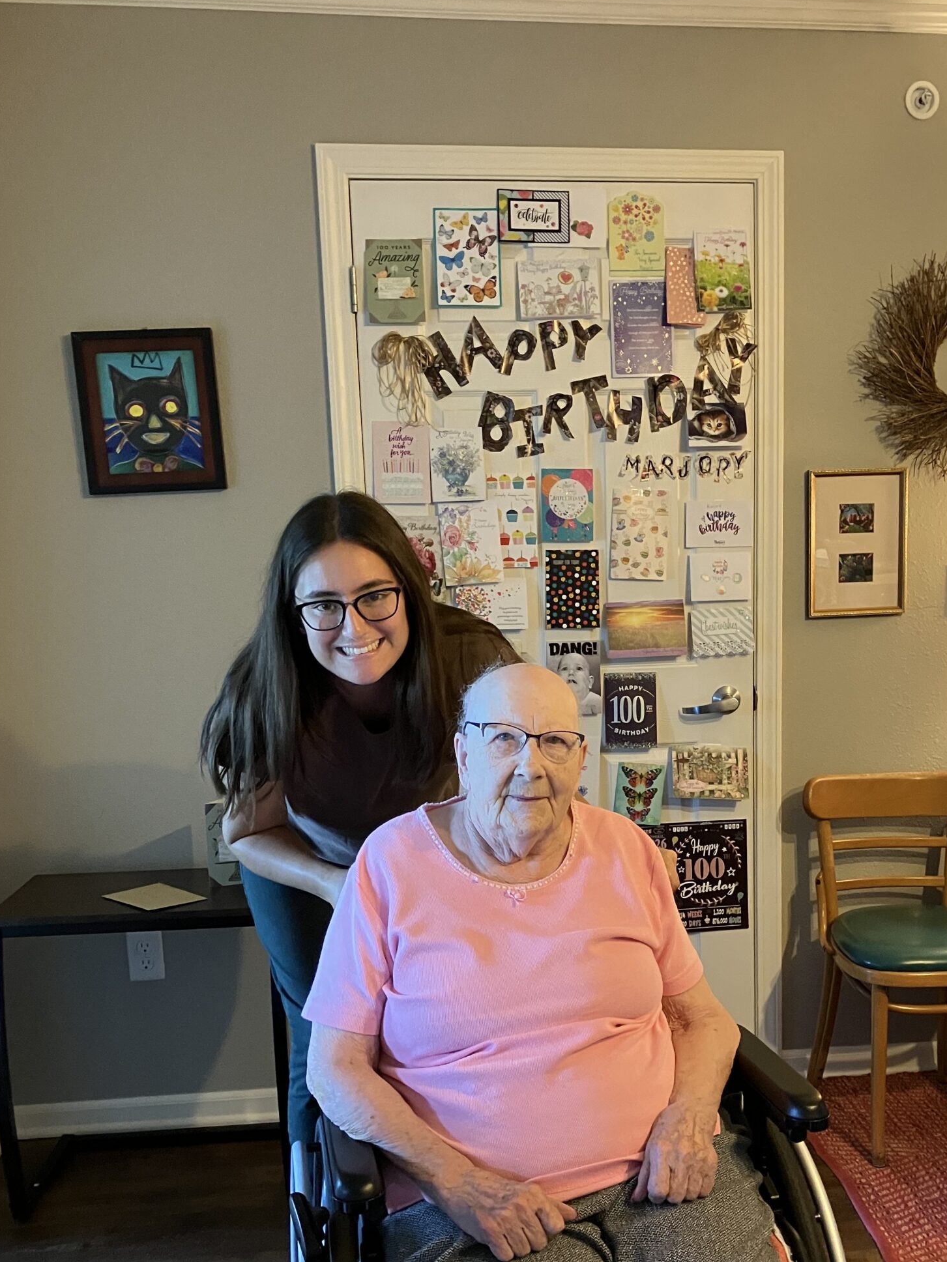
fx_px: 1349
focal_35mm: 37
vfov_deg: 49.8
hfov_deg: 38.5
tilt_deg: -8.1
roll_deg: +0.8
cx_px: 577
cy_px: 762
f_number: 1.8
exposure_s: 1/40
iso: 400
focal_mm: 3.99
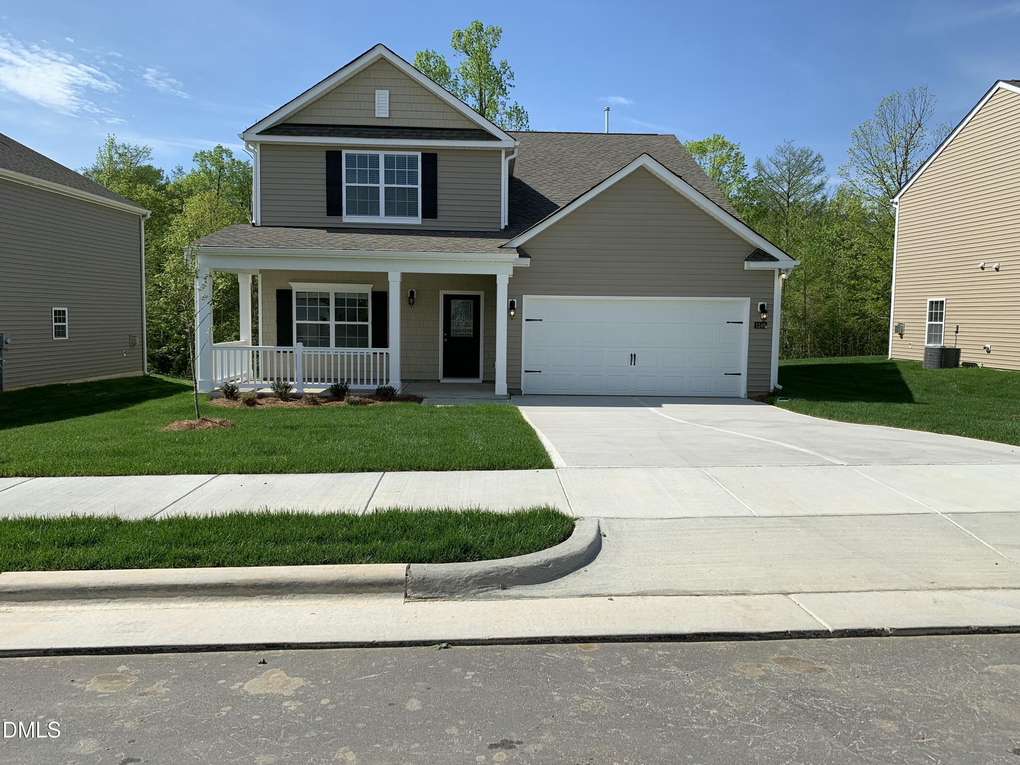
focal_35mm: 26
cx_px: 510
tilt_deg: -3.1
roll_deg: -1.4
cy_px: 382
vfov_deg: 53.1
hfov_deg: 67.3
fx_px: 766
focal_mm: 4.25
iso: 25
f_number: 1.8
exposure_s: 1/2915
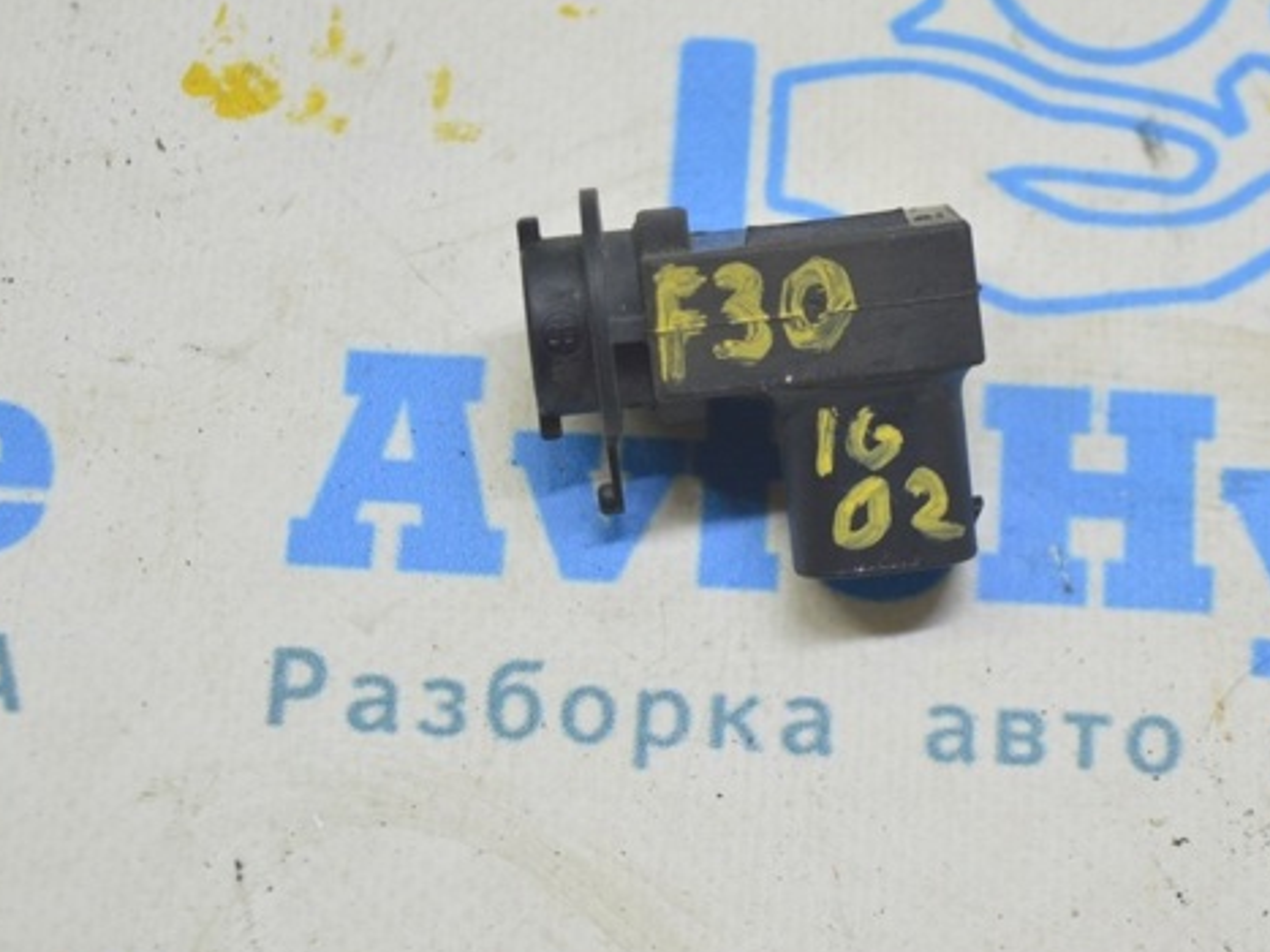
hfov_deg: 18.1
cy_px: 439
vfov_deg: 13.6
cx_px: 786
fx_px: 3985
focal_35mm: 109
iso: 400
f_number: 5.6
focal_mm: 55
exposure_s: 1/20
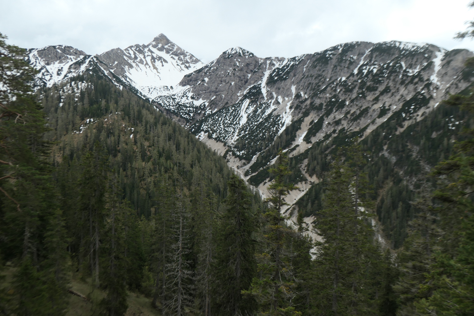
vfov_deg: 42.3
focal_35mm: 31
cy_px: 158
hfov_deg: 60.3
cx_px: 237
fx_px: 408
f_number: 4
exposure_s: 1/800
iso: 200
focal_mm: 11.5
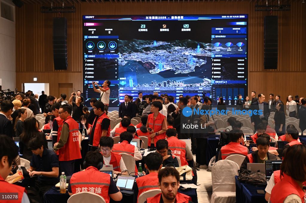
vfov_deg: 28.0
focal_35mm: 48
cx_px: 153
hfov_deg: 41.1
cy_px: 102
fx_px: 408
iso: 2000
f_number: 5.6
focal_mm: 48
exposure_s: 1/50
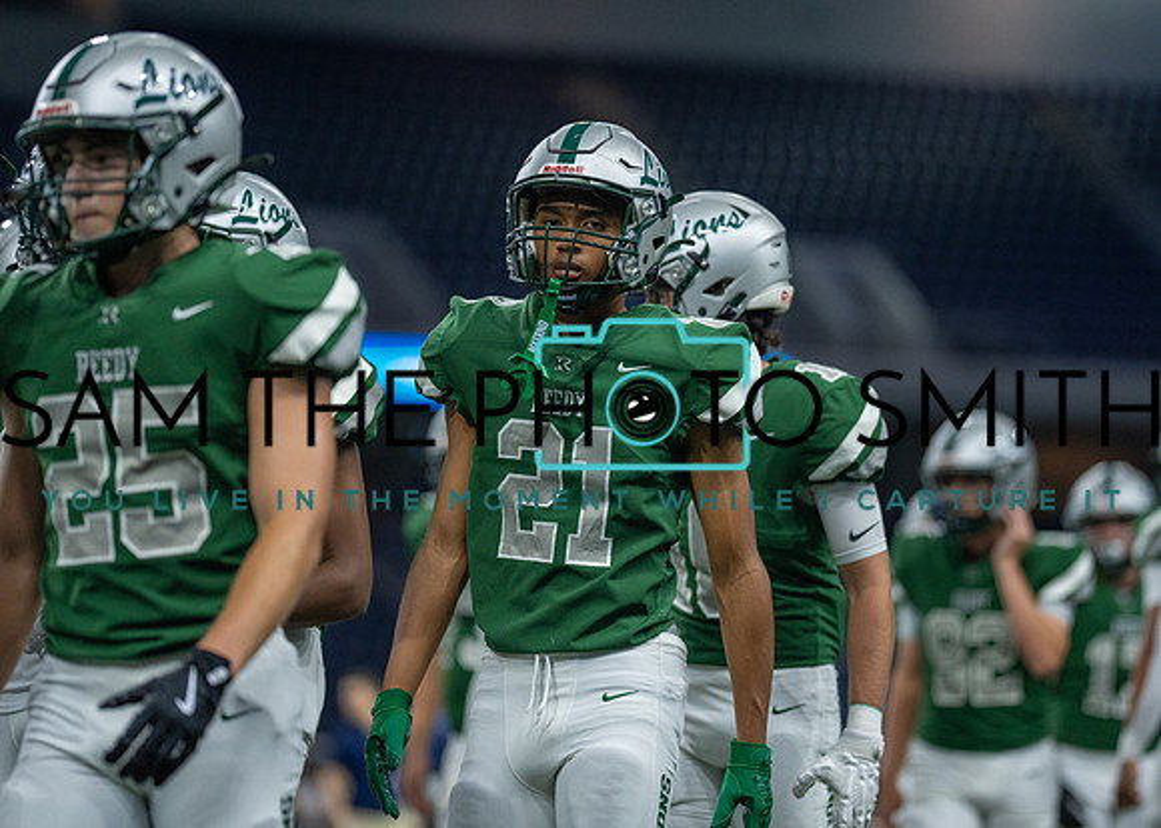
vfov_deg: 9.0
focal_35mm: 160
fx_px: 5285
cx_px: 646
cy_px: 367
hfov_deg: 12.5
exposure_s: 1/2000
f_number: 1.8
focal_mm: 135
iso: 1000
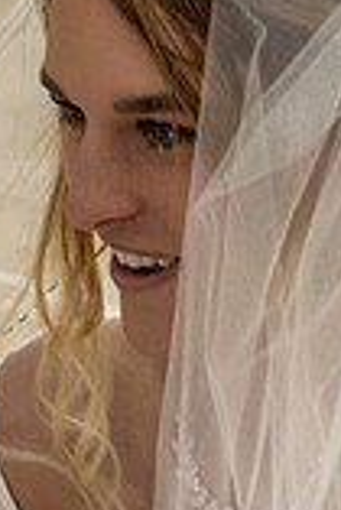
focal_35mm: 143
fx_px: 2027
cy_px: 383
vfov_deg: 14.3
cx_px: 29
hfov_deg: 9.6
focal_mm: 50
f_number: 8
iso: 100
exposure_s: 1/100
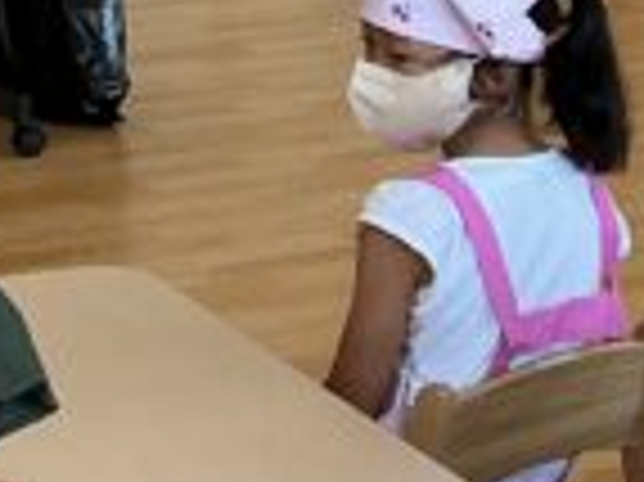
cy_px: -99
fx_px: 2900
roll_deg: +0.9
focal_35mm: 156
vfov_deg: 9.4
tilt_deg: -11.0
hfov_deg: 12.6
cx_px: 149
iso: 40
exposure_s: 1/120
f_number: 1.8
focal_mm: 3
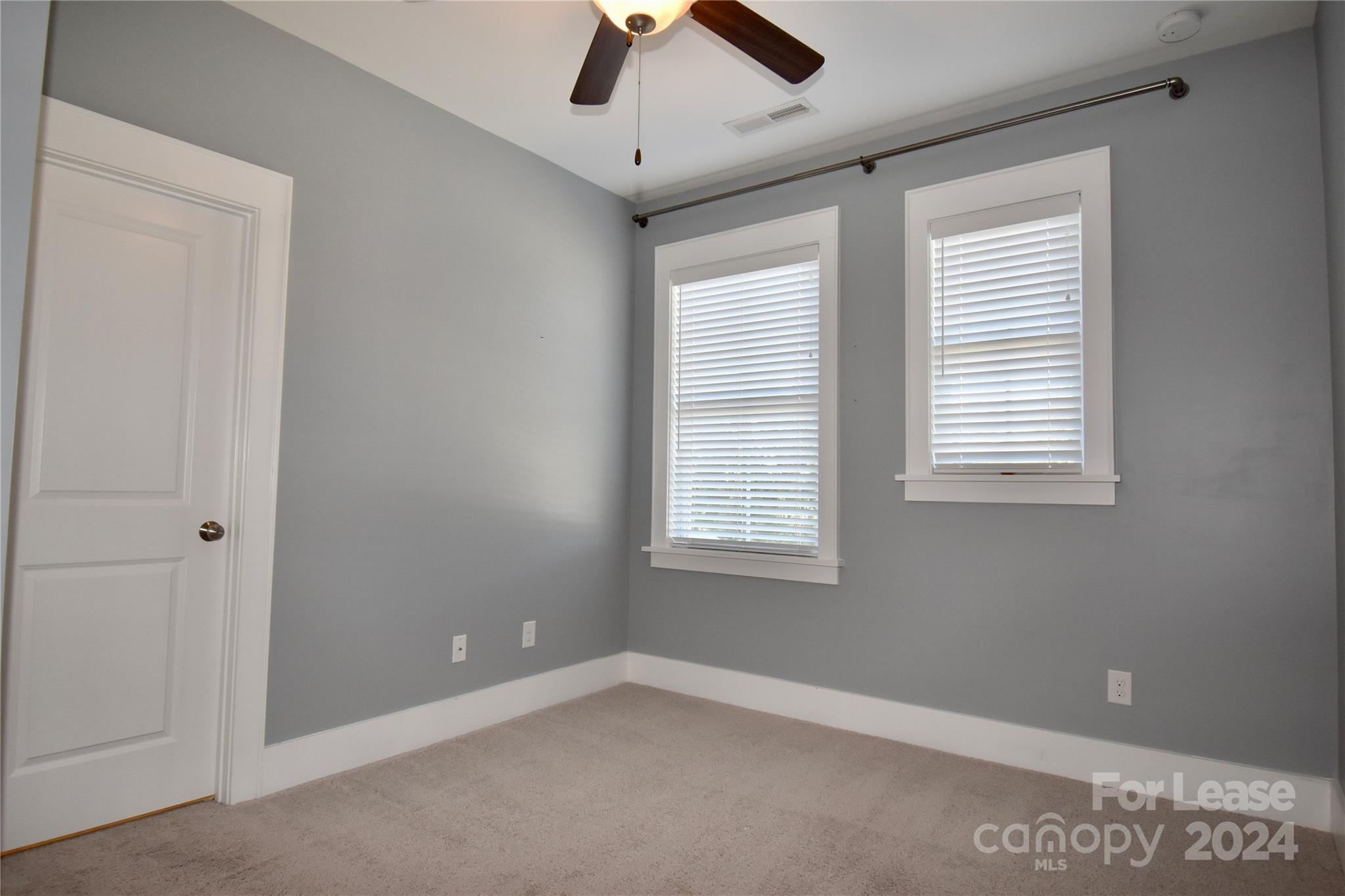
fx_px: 728
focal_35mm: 20
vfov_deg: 63.2
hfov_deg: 85.4
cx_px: 672
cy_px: 448
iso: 720
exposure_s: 1/125
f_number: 5.6
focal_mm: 13
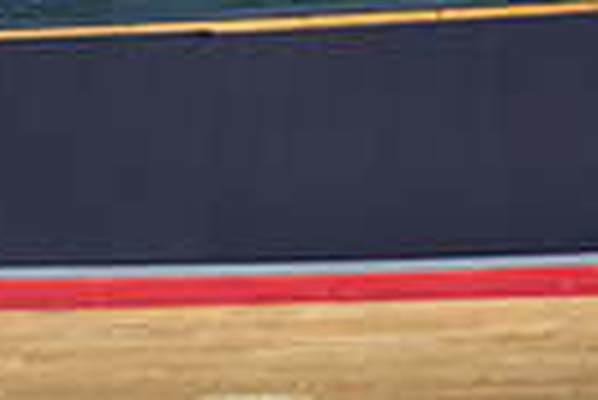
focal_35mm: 600
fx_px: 9977
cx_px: 949
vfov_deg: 2.3
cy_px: 604
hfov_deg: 3.4
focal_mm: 138
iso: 5000
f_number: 3.2
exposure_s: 1/1000
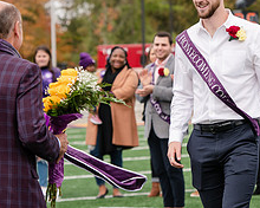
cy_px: 43
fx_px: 2132
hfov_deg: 7.0
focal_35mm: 277
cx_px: 174
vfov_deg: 5.6
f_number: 5
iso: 320
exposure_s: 1/800
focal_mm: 112
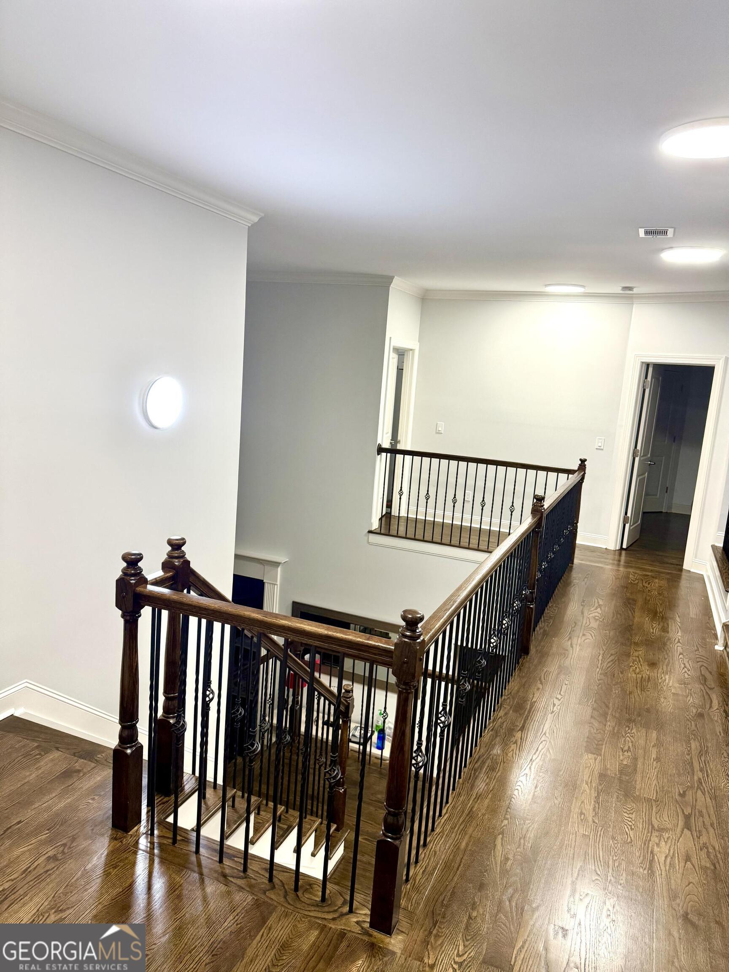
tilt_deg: -8.5
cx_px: 364
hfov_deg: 56.8
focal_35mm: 24
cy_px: 486
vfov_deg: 71.6
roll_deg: -5.1
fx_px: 674
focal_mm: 6.76
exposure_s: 1/120
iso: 250
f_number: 1.78
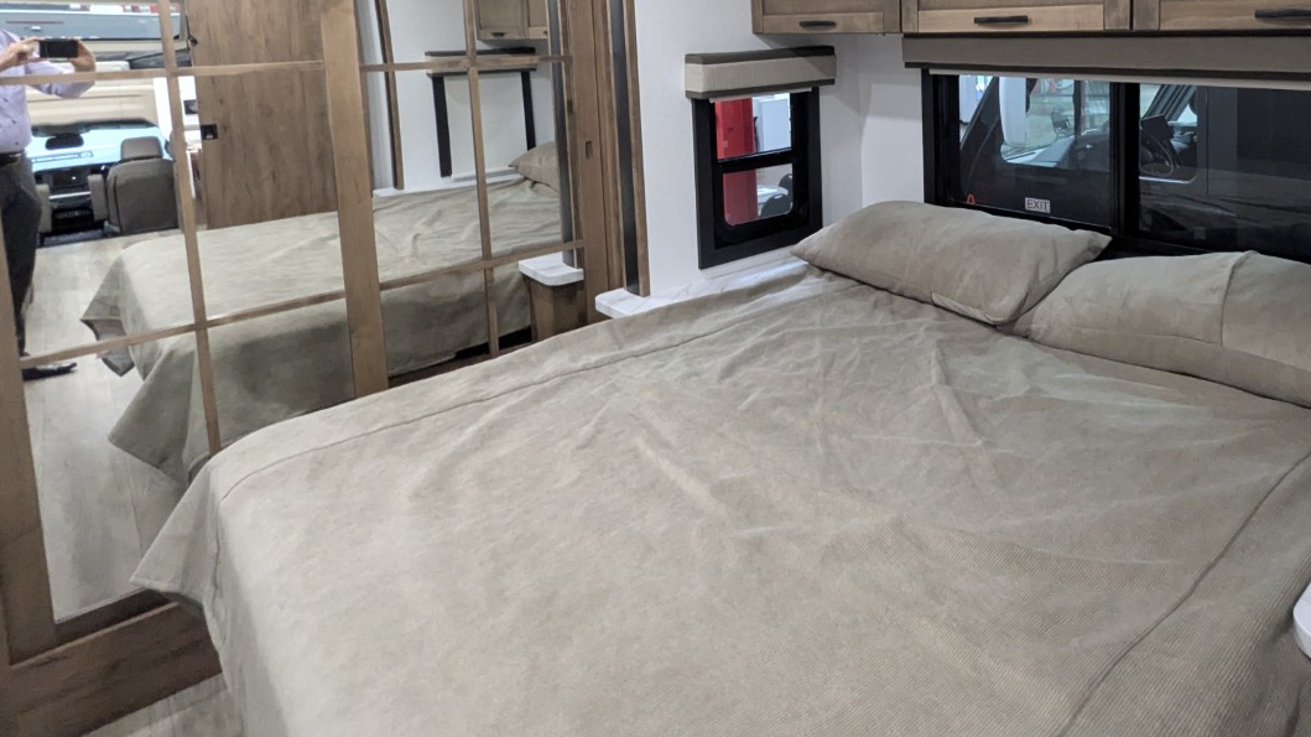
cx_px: 857
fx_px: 799
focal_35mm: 23
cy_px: 105
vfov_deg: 45.8
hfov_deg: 76.6
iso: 604
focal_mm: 2.35
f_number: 2.2
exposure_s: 1/43.5
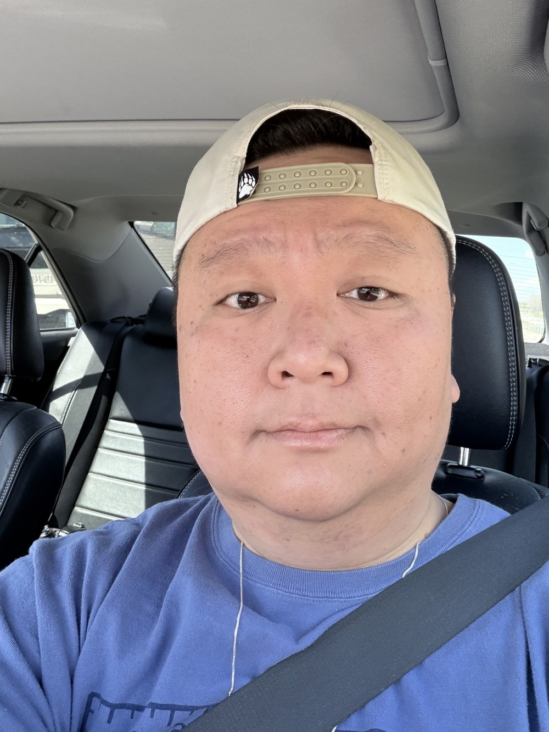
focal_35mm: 30
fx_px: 634
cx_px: 274
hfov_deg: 46.8
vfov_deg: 60.0
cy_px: 366
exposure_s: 1/121
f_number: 1.9
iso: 40
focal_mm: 2.71
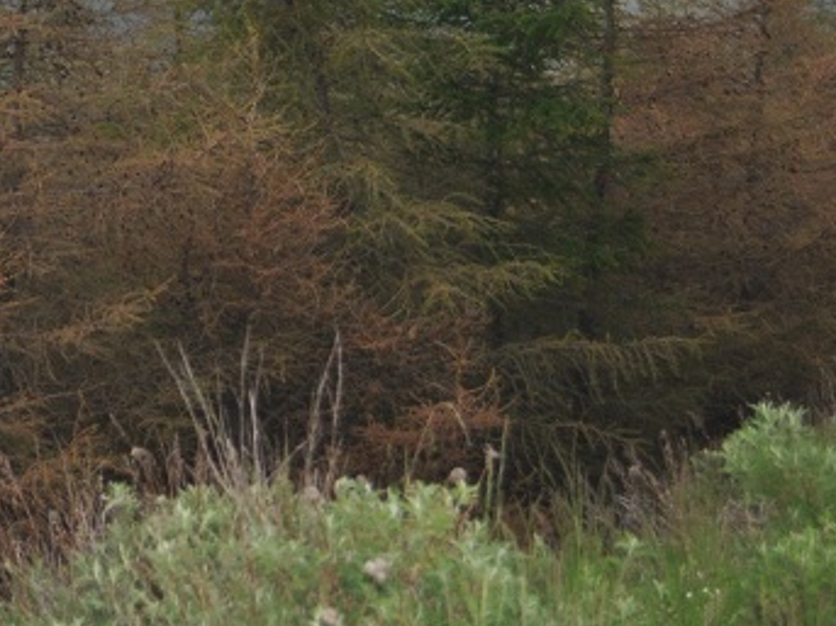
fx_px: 2825
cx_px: -156
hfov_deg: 16.2
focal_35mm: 117
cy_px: -219
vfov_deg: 12.2
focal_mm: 26
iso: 360
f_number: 4.2
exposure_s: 1/200
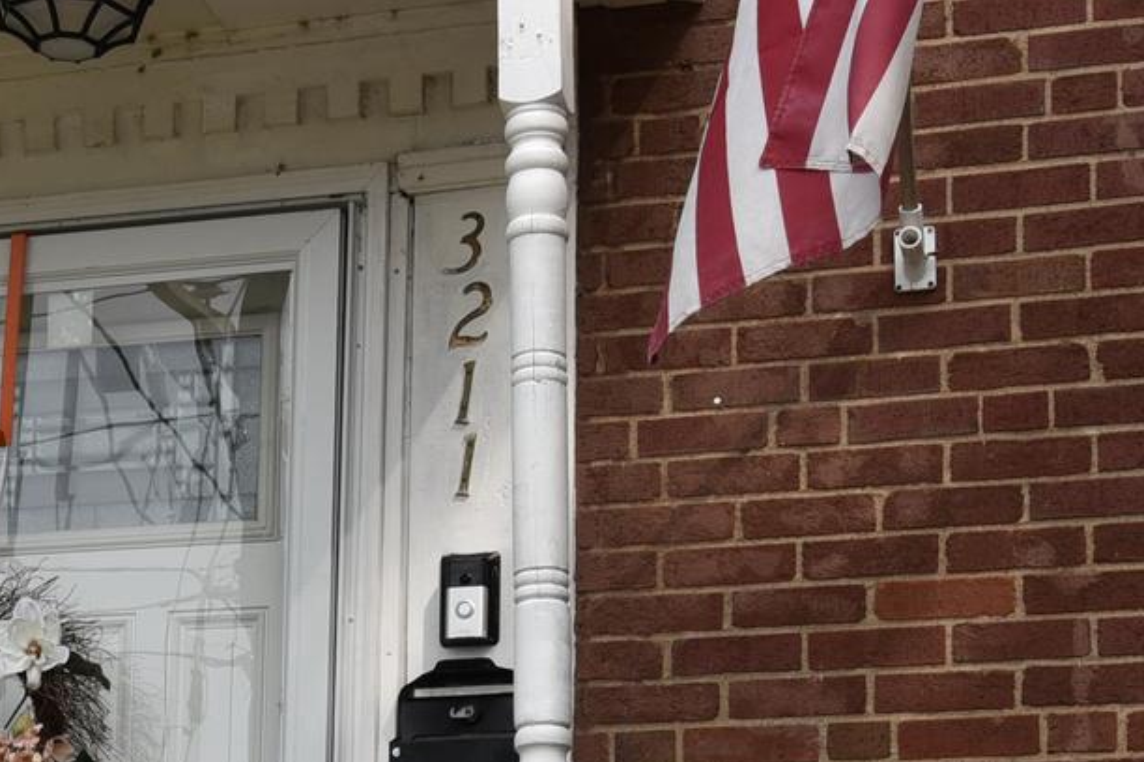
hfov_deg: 18.7
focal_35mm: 107
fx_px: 3400
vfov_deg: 12.5
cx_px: 41
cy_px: 944
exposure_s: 1/200
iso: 100
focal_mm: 32
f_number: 8
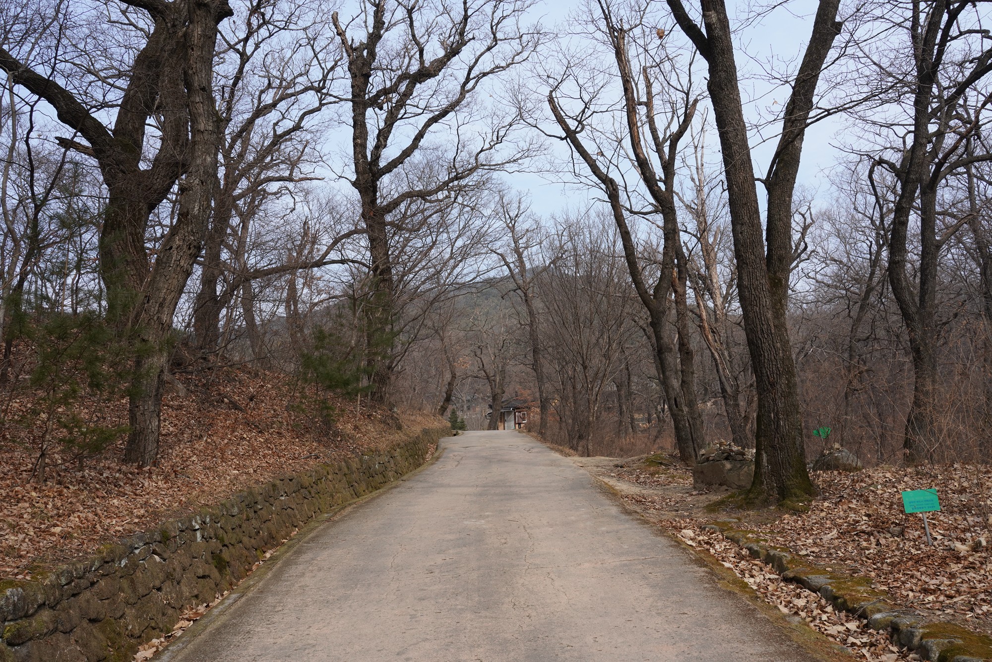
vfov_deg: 42.3
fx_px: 854
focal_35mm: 31
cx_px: 496
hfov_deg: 60.3
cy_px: 331
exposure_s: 1/100
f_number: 18
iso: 400
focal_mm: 31
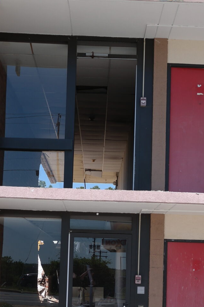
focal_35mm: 80
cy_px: 215
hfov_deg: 17.1
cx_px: 112
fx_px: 680
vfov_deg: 25.2
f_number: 6.3
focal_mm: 20
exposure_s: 1/250
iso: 100
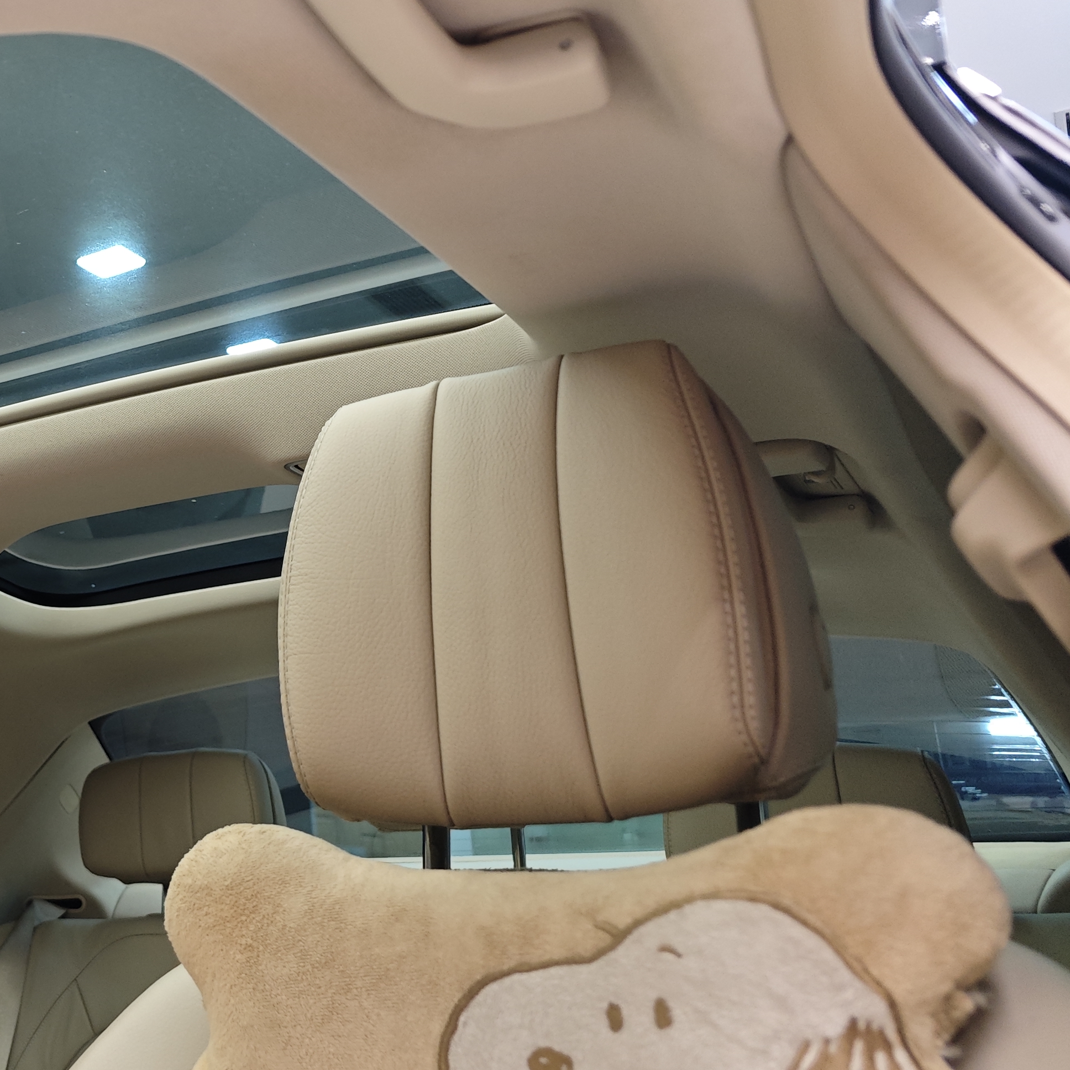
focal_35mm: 43
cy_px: 523
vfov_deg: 39.2
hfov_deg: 34.7
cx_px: -56
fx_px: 1504
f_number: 1.9
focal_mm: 8.7
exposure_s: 1/81
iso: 1000
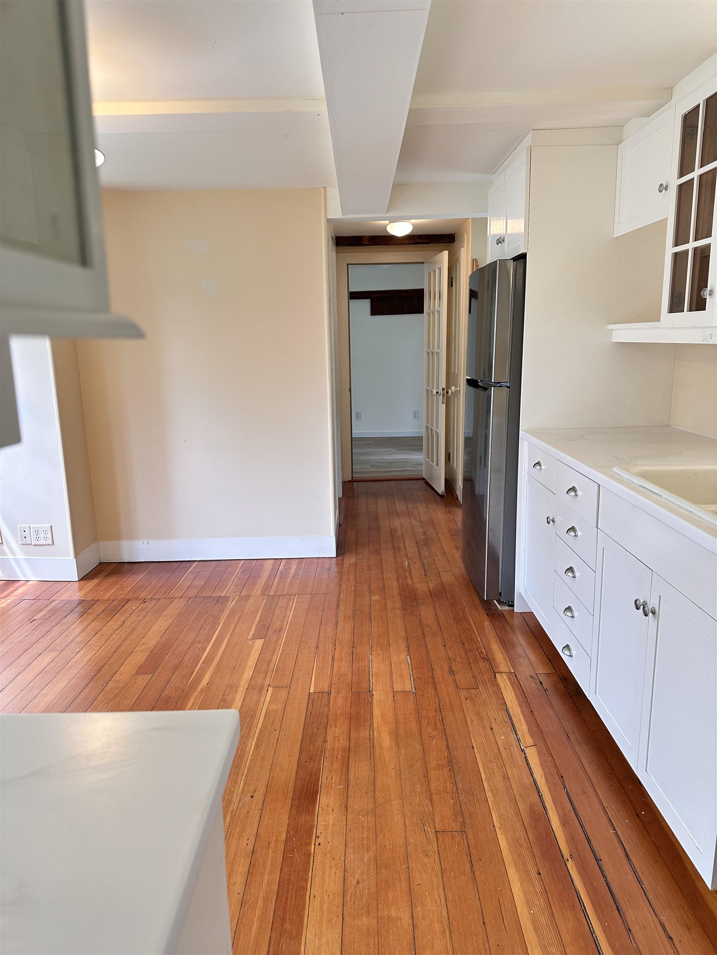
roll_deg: +0.4
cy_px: 478
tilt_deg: -10.4
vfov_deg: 71.6
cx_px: 358
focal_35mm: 24
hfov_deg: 56.8
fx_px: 663
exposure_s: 1/120
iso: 125
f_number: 1.78
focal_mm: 6.86
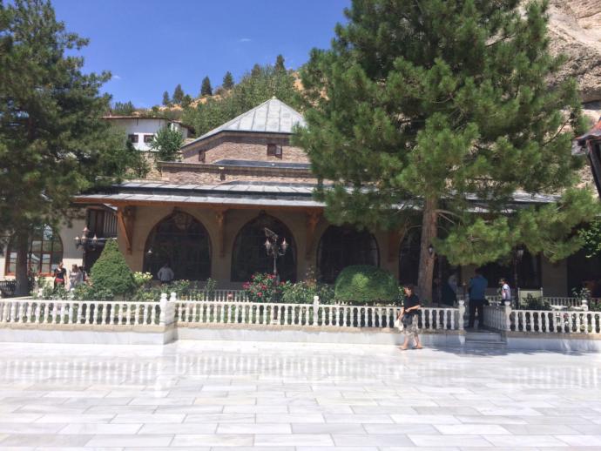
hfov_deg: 61.6
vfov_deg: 48.3
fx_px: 504
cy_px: 226
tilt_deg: +6.4
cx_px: 300
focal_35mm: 29
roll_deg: -1.0
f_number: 2.2
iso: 32
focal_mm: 4.15
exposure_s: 1/2053
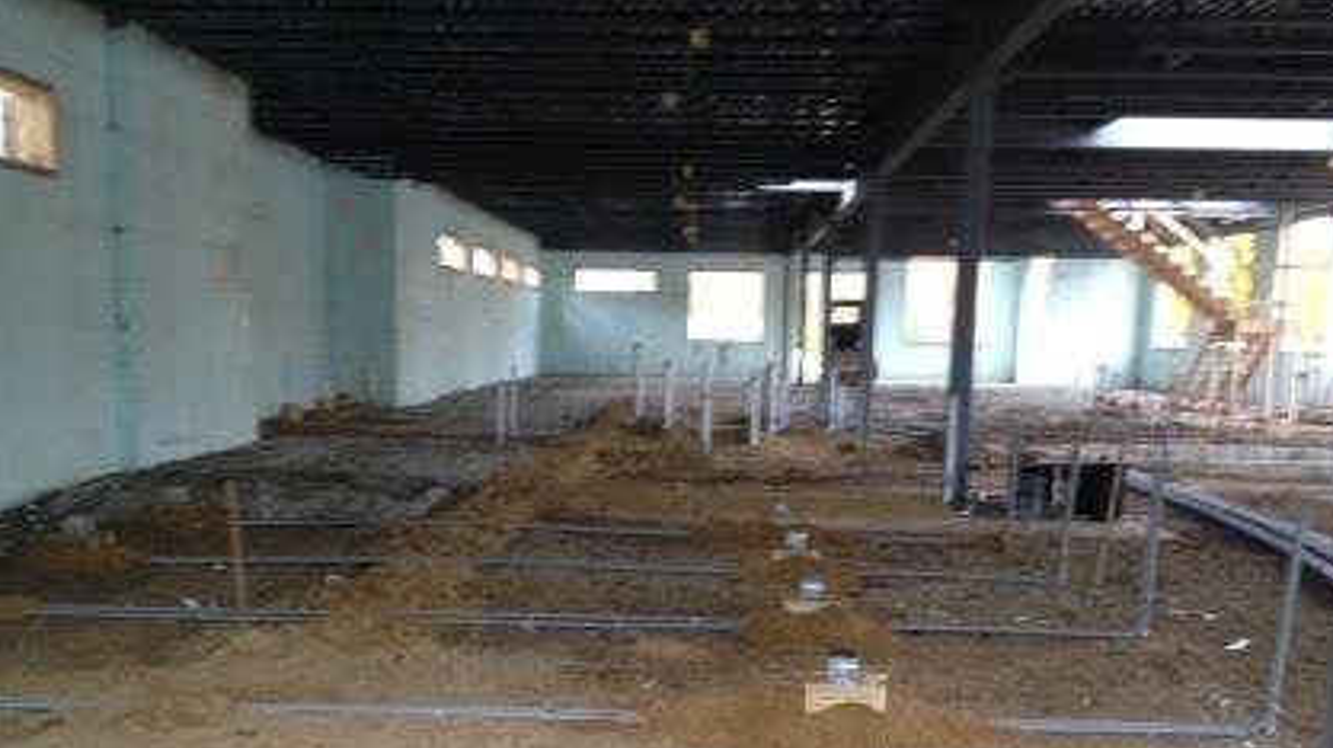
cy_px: 531
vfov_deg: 28.7
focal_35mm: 41
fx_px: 1448
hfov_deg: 49.4
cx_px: 687
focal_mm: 4.28
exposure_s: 1/30
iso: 50
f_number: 2.4
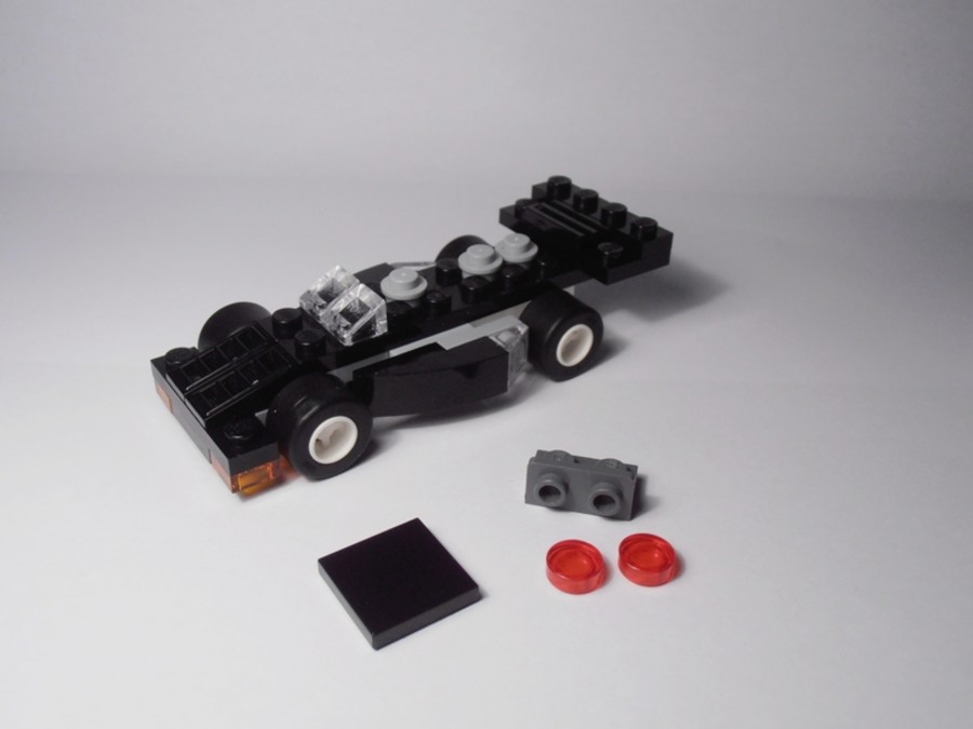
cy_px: 364
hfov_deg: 50.1
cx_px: 486
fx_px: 1040
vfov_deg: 38.7
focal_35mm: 37
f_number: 3.9
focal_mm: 6.61
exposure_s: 1/100
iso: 80
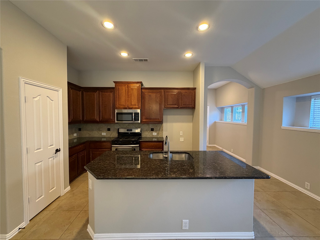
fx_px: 129
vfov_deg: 85.7
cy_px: 120
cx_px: 160
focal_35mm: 14
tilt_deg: -2.8
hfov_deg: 102.1
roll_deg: +0.1
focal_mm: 2.22
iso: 320
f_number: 2.2
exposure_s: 1/60
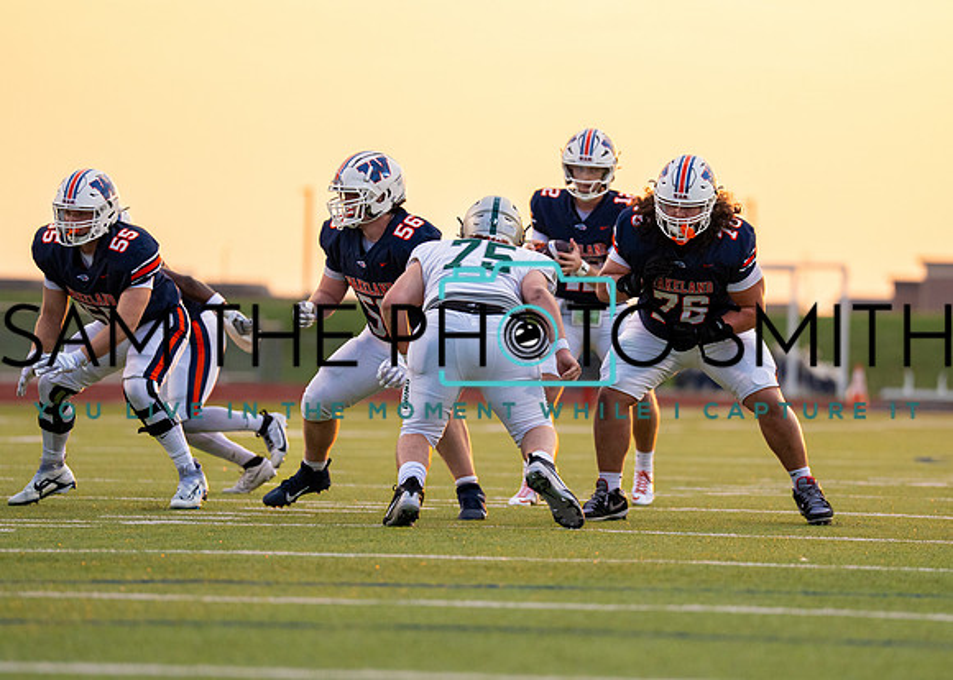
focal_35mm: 293
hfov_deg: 6.9
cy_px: 325
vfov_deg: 4.9
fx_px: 7938
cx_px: 567
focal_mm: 200
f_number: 2.8
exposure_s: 1/2500
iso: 800
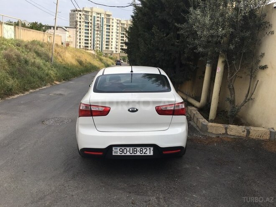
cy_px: 104
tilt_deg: -11.8
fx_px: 231
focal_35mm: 29
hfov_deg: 61.7
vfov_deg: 48.2
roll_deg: -3.2
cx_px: 138
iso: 25
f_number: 2.2
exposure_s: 1/905
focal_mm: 4.15
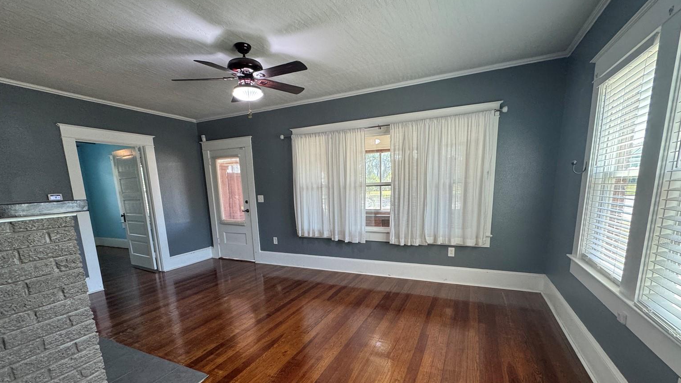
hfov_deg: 99.4
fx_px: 289
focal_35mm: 16
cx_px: 338
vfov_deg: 66.0
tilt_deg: -11.9
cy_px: 241
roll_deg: +1.7
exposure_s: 1/120
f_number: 2.2
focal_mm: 2.22
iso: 200
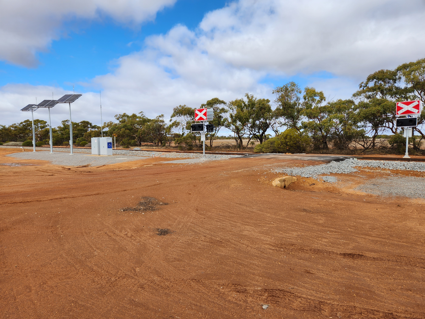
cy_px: 160
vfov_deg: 58.9
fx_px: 282
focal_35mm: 23
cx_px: 212
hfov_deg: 73.9
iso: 20
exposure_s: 1/1245
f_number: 1.8
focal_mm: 5.4
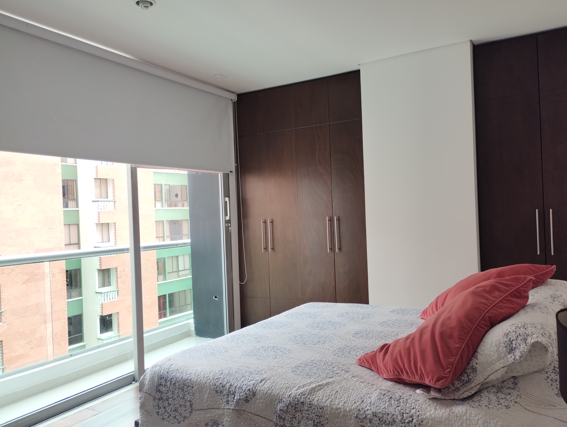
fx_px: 459
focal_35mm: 28
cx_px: 284
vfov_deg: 49.9
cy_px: 214
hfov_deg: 63.4
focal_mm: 4.27
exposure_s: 1/60
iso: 119
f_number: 1.8
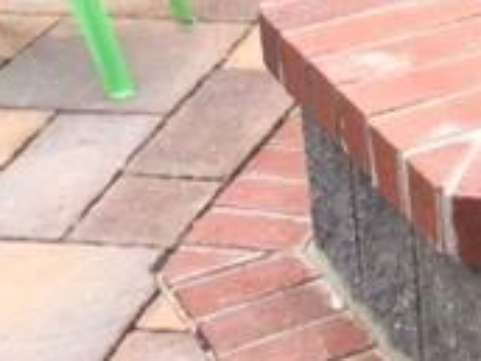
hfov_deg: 16.5
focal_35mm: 108
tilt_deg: -22.8
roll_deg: -1.4
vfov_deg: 13.5
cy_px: -28
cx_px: 730
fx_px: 1501
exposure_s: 1/1319
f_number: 2.2
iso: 32
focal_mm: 4.15
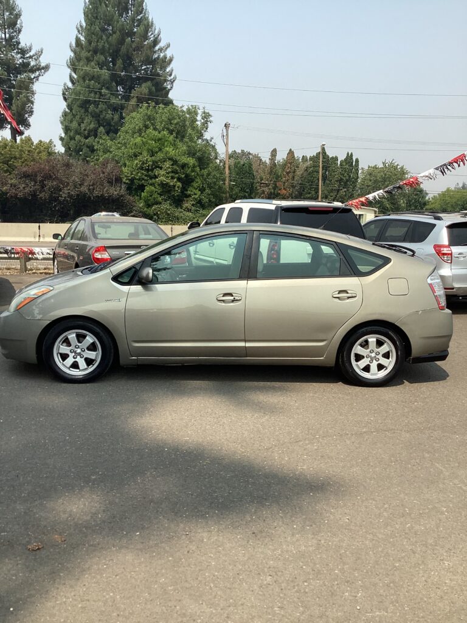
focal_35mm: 31
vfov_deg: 58.4
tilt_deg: -11.5
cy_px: 312
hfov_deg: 45.4
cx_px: 234
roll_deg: -0.6
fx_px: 558
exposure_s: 1/1072
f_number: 2.4
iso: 25
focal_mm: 3.3
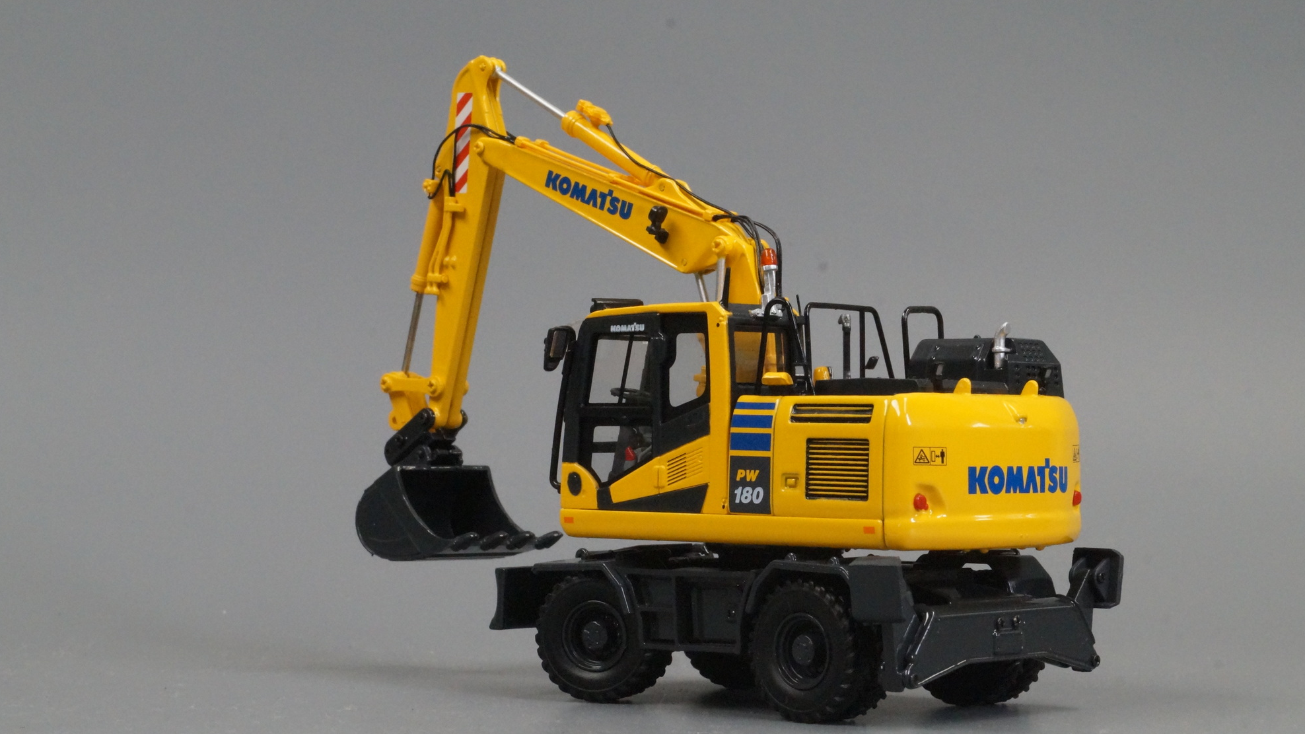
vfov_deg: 16.9
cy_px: 426
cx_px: 657
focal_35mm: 72
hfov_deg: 29.5
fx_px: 2475
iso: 3200
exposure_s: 1/20
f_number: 20
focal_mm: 45
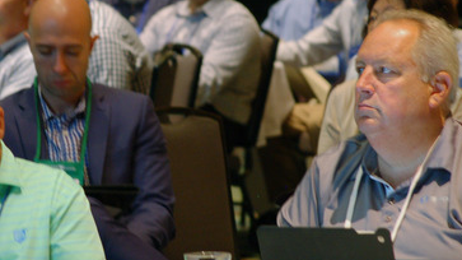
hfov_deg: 6.8
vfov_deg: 3.8
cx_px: 130
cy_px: 86
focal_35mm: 318
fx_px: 3895
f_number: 4.8
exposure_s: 1/3
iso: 800
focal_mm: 105
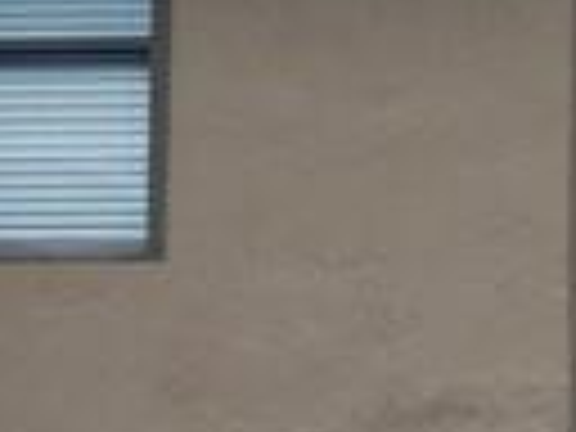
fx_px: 2929
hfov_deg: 10.7
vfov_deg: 8.4
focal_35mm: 176
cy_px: -40
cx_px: 963
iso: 125
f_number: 6
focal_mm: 4
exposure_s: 1/400
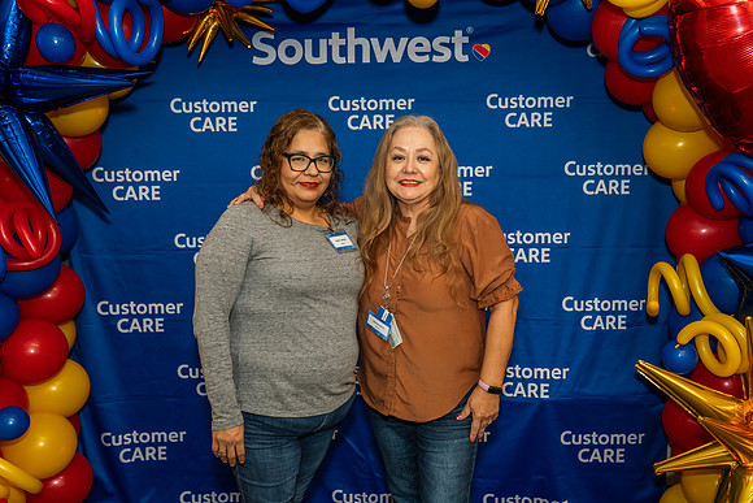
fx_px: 816
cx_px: 376
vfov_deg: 34.2
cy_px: 252
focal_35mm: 39
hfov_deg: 49.5
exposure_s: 1/160
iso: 1600
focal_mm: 39
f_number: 4.5
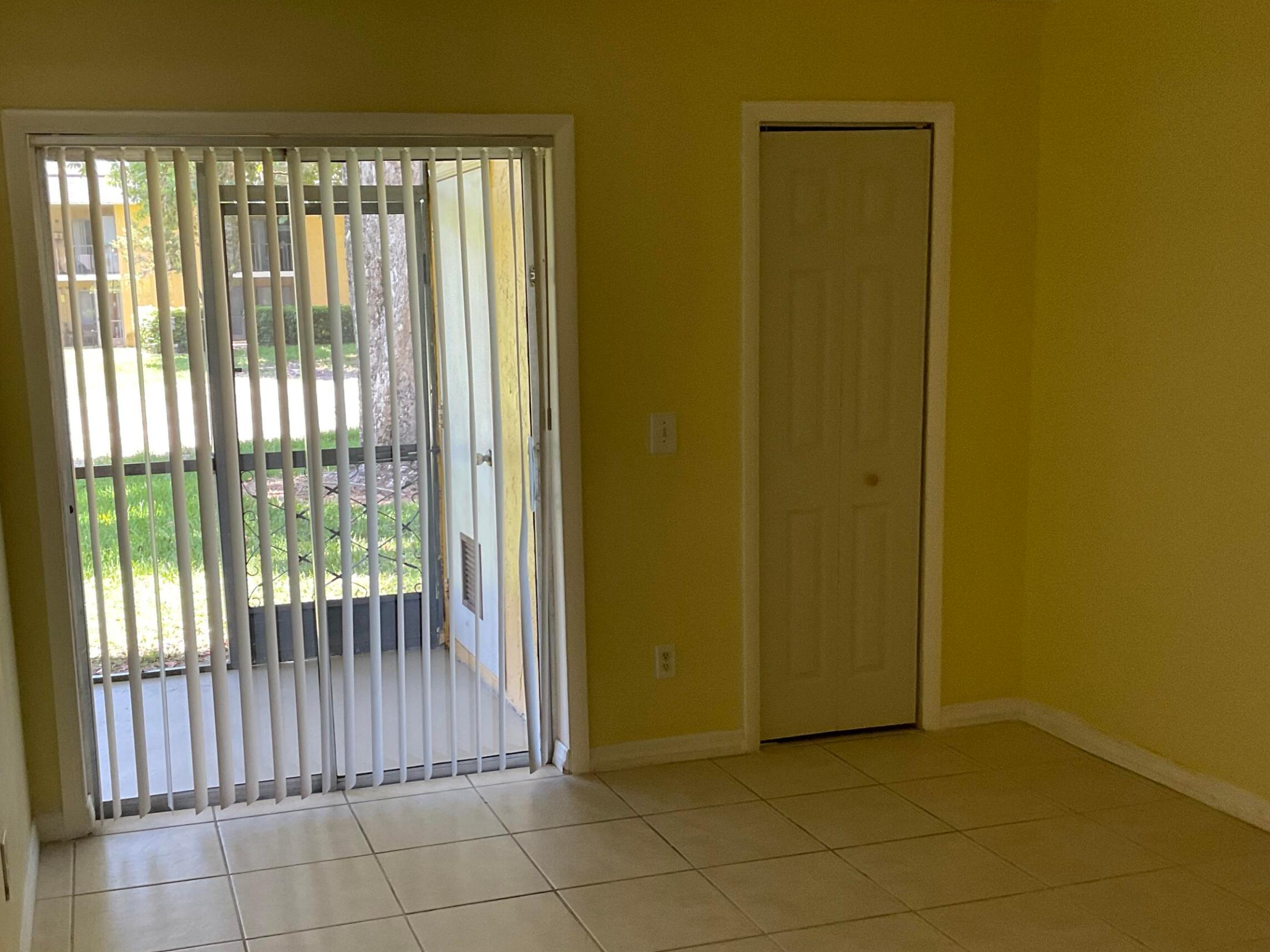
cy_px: 534
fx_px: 1394
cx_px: 504
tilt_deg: -8.8
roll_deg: +0.6
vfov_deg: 37.7
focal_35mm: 38
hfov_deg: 48.7
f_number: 1.8
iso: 64
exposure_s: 1/76
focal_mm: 3
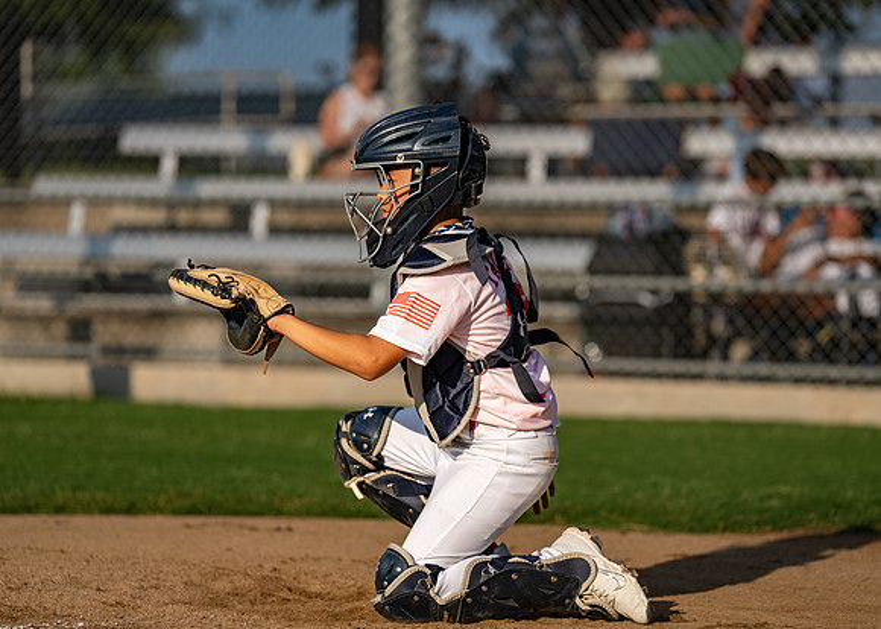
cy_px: 311
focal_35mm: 150
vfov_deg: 9.6
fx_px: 3748
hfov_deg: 13.4
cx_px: 434
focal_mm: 139
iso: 200
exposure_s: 1/8000
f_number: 2.8
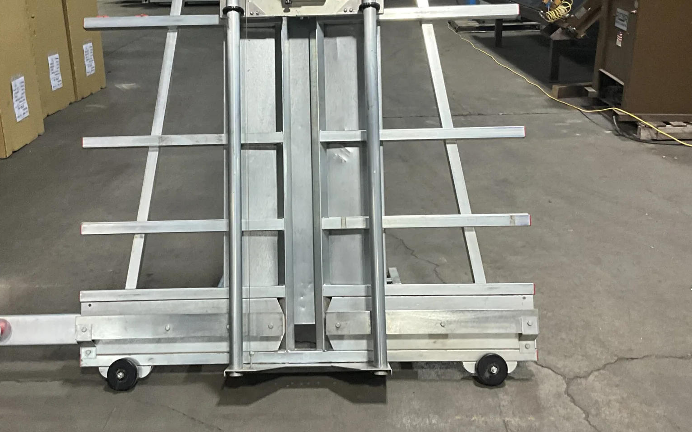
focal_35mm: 40
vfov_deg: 31.9
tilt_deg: -17.5
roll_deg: +2.0
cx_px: 307
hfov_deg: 49.2
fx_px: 754
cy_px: 175
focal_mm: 3
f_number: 1.8
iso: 200
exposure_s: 1/60
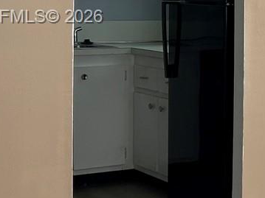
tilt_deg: -2.1
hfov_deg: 15.0
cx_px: 464
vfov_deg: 12.7
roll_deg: -0.9
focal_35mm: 116
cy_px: 18
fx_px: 888
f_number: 1.5
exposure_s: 1/121
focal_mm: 5.7
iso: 64
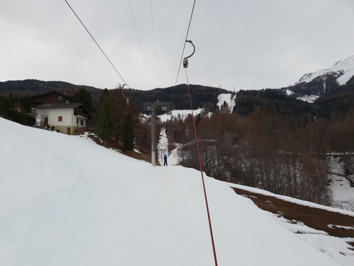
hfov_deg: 67.3
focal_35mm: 26
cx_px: 177
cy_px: 133
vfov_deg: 53.1
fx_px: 266
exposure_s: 1/1366
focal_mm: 4.3
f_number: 2.4
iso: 50
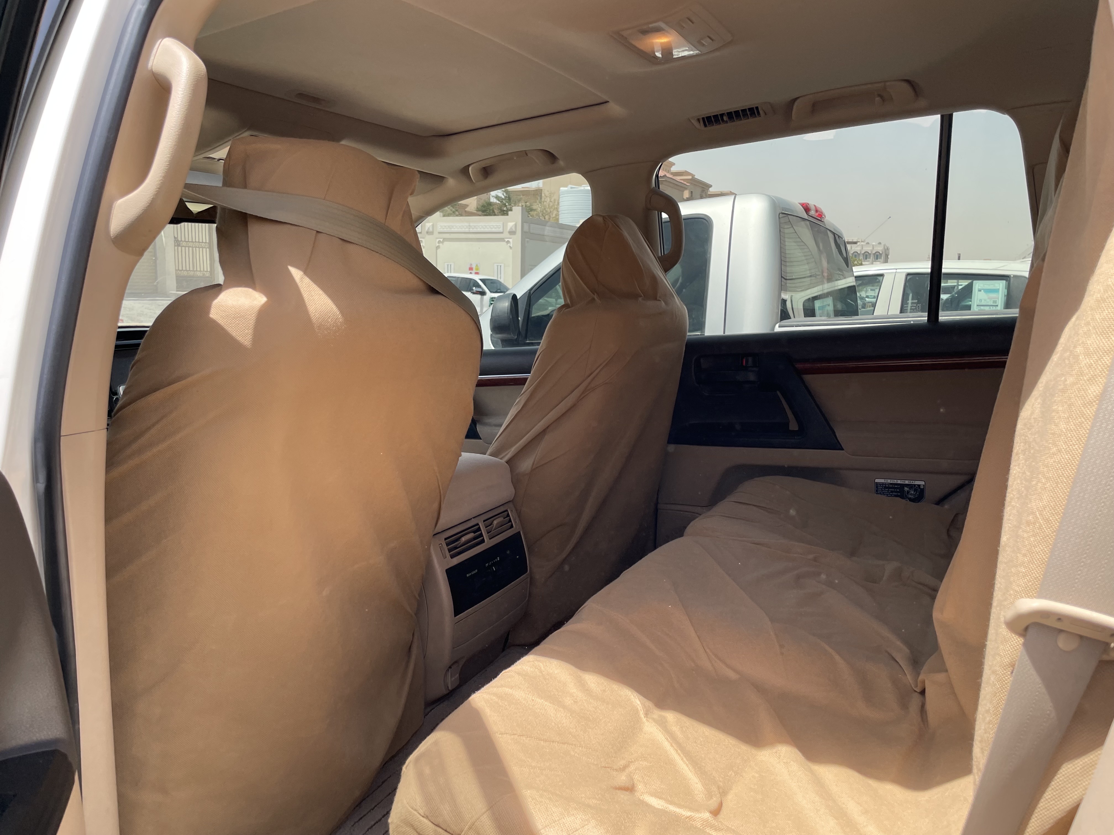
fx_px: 837
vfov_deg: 53.1
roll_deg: -1.5
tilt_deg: -8.7
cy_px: 418
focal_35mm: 26
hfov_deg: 67.3
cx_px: 557
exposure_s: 1/682
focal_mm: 4.2
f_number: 1.6
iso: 32
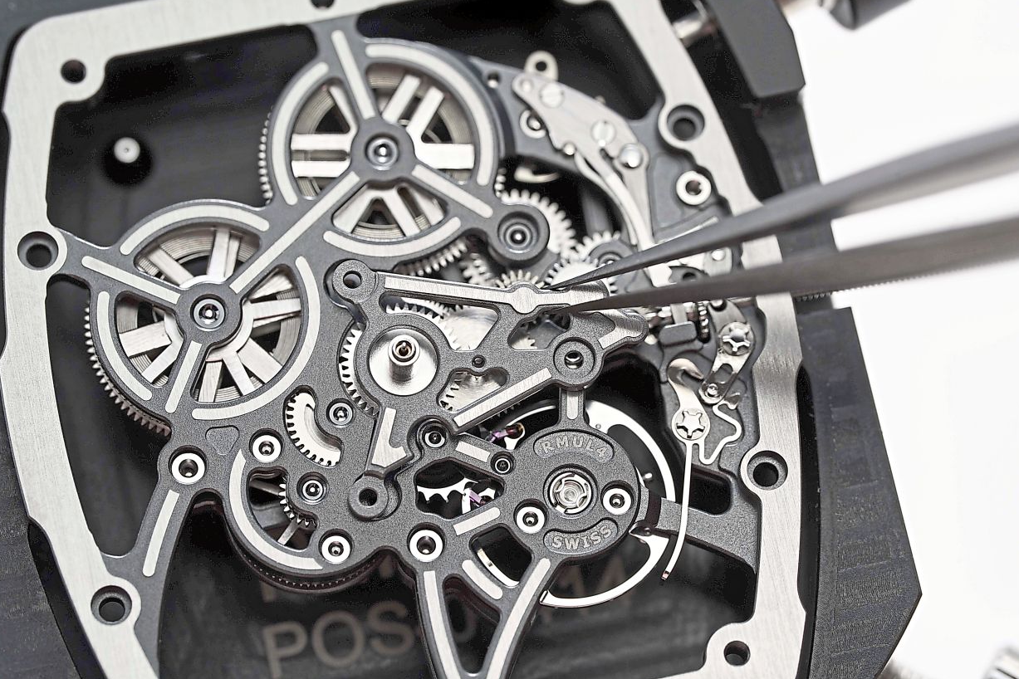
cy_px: 340
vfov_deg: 13.6
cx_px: 508
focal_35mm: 101
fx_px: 2859
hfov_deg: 20.2
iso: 800
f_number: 9
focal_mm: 100
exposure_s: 1/160
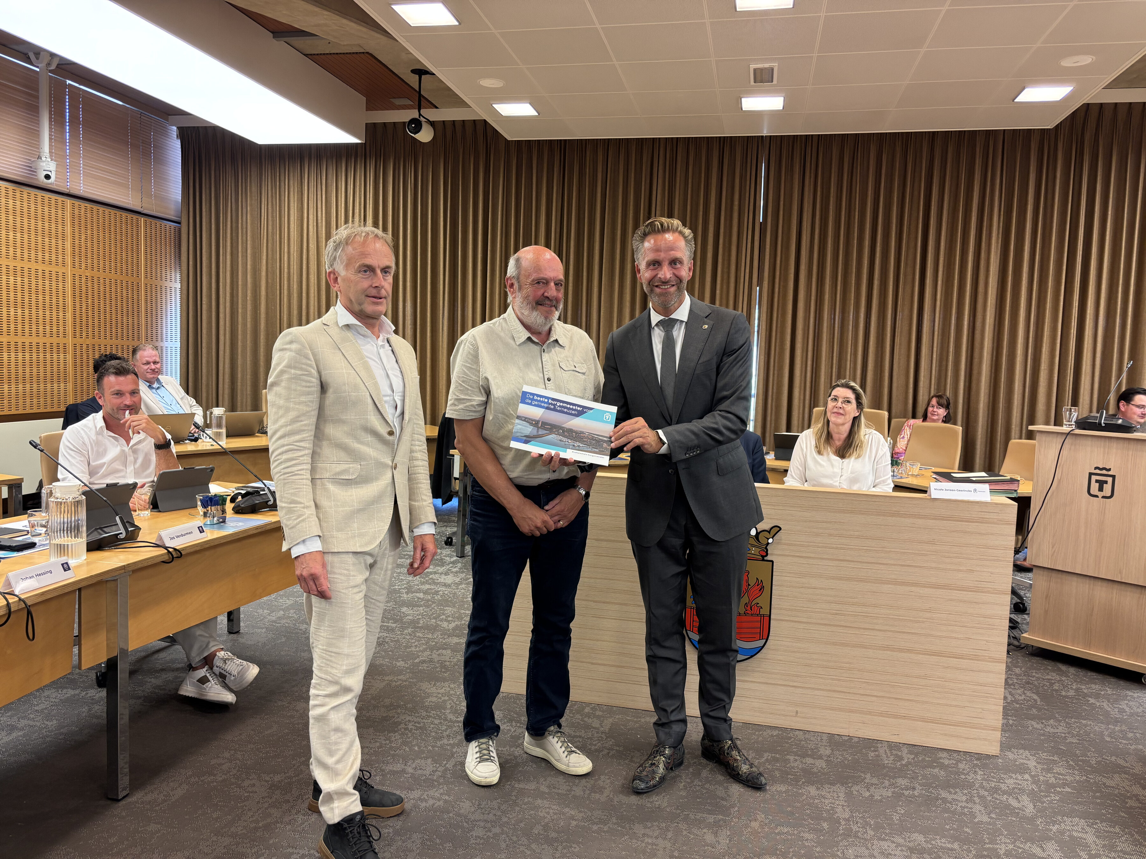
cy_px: 430
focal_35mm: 26
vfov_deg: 53.1
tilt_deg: -4.7
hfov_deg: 67.3
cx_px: 573
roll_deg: -2.0
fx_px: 861
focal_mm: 5.96
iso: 100
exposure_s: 1/50
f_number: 1.6
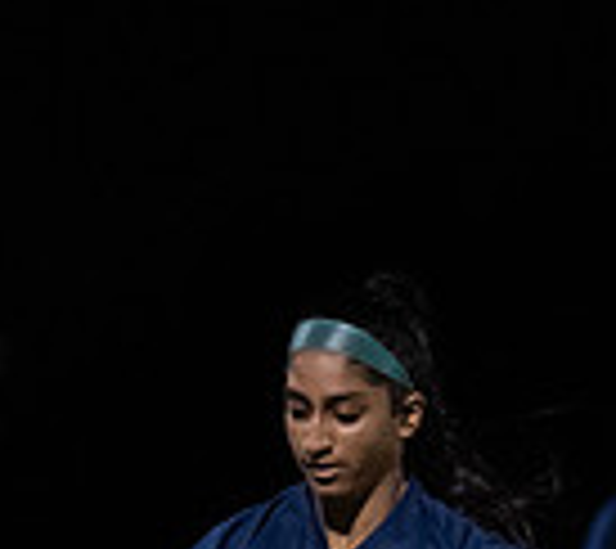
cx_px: 336
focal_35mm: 867
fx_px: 16527
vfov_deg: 1.9
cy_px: 1060
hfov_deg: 2.1
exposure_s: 1/1000
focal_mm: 134
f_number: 2.8
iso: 4000
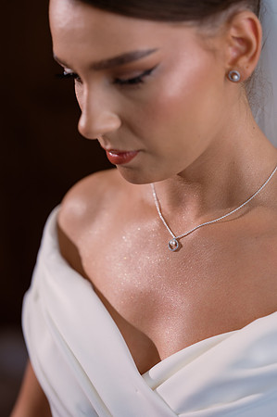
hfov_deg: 16.0
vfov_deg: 23.9
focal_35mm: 85
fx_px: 983
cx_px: 138
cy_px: 208
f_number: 2.8
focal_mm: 85
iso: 500
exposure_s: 1/100
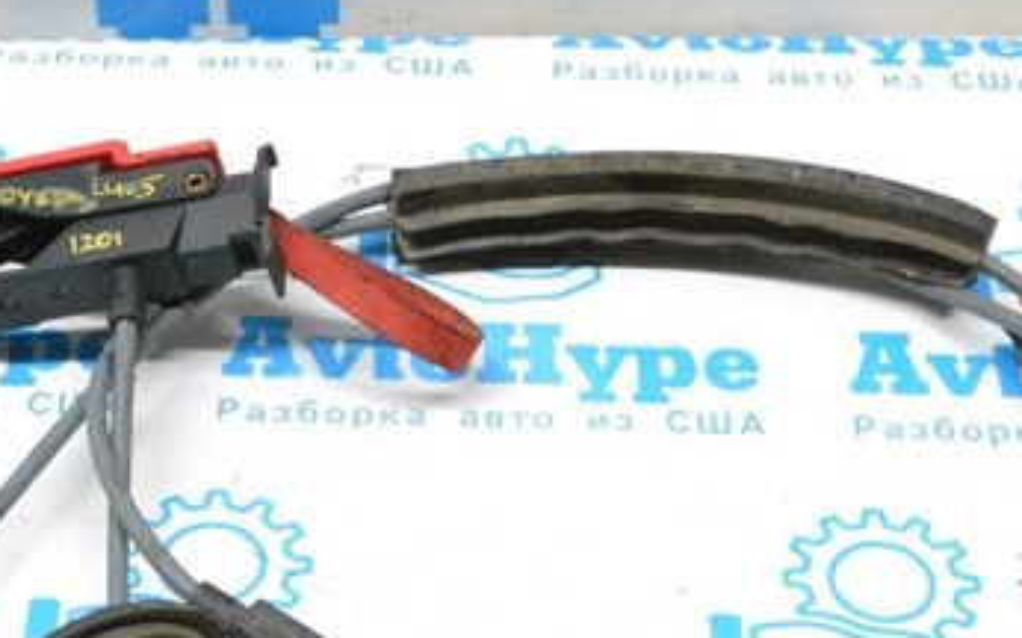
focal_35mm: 99
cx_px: 458
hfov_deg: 21.0
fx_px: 2755
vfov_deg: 13.1
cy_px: 543
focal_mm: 35
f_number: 9
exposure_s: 1/160
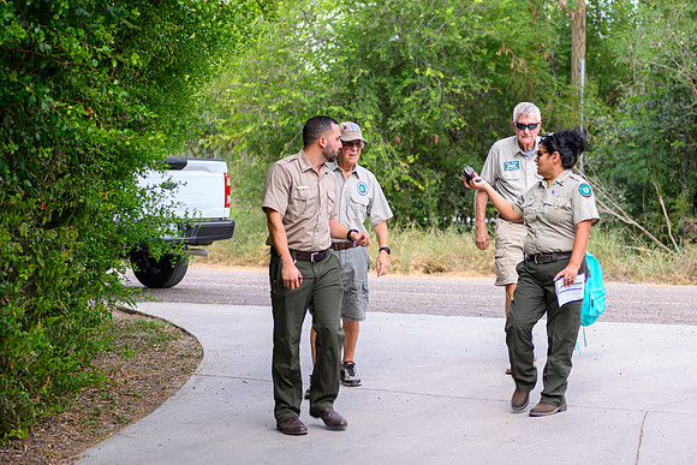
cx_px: 469
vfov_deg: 13.8
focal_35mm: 99
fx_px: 1919
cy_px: 233
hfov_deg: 20.5
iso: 64
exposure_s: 1/80
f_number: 2.8
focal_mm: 70
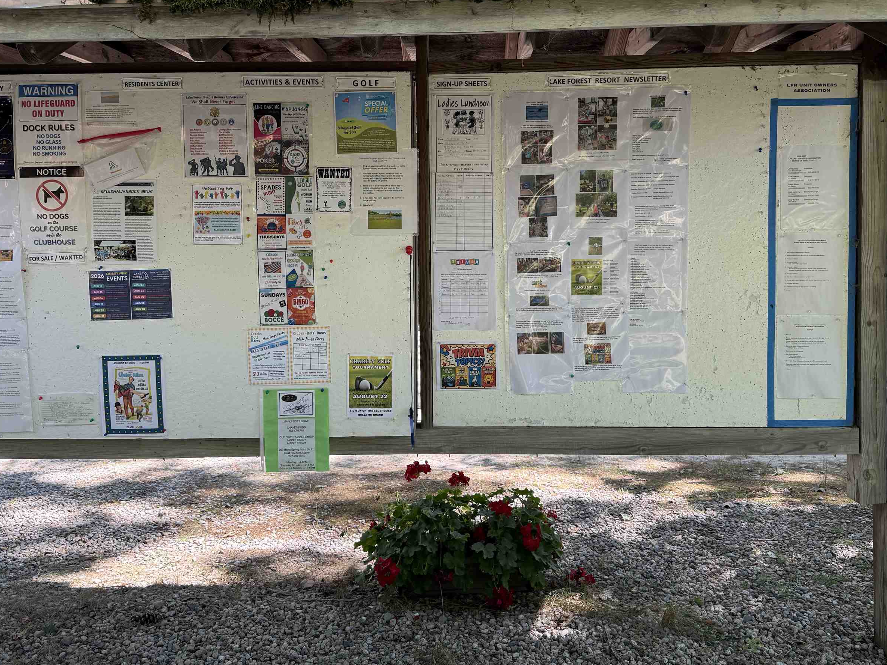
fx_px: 794
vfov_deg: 45.1
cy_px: 253
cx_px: 438
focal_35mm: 31
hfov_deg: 58.3
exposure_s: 1/345
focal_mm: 6.76
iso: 100
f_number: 1.78
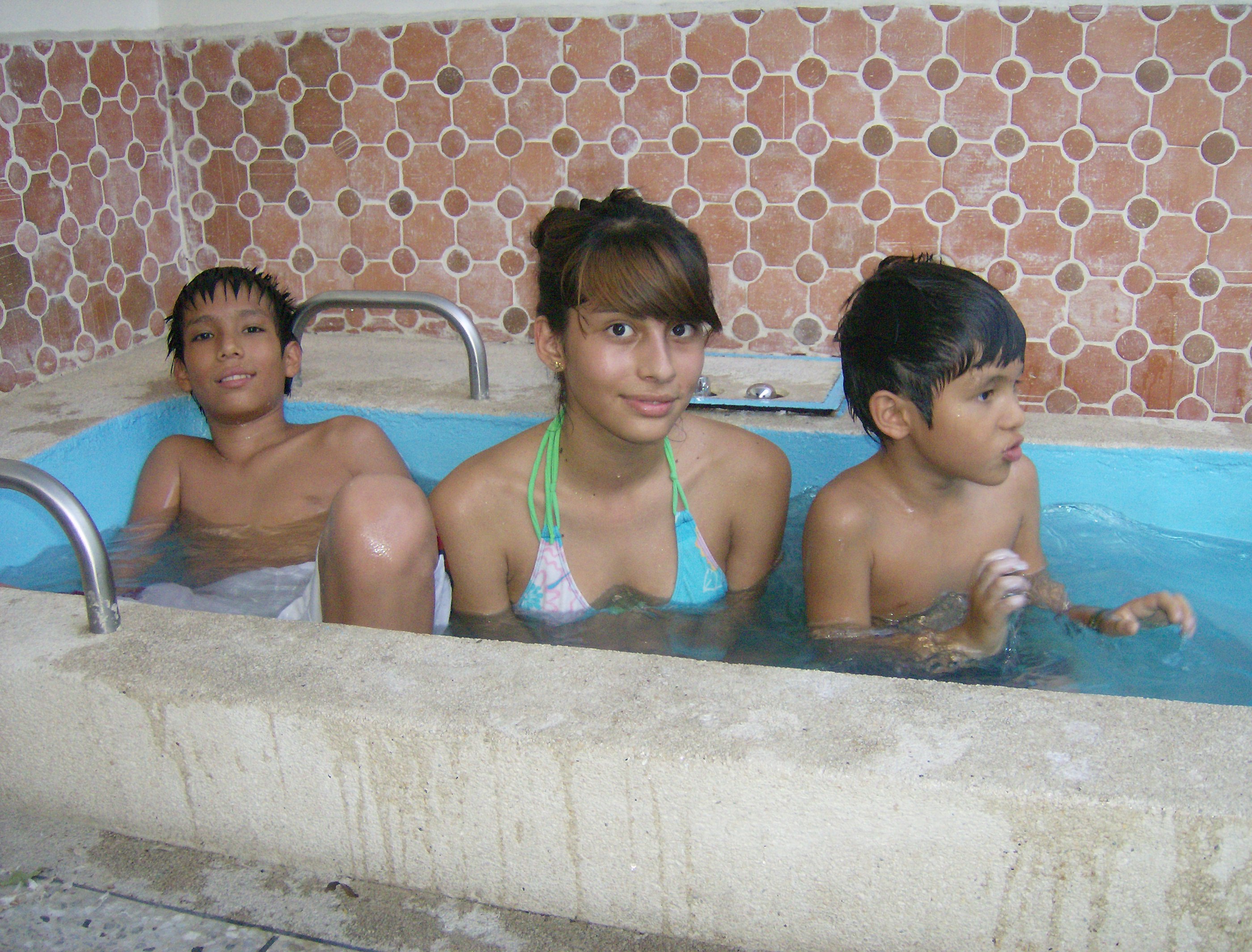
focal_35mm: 36
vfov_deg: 40.0
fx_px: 1308
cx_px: 626
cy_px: 476
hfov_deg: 51.1
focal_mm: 6
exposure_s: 1/60
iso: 200
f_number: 2.8
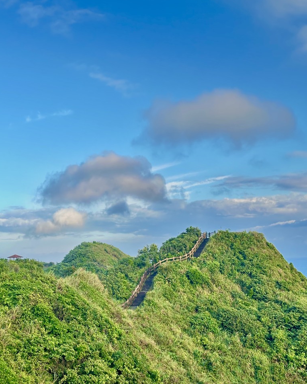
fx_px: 579
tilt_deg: +6.7
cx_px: 152
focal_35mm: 51
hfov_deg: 29.7
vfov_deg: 36.6
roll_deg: +2.0
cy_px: 203
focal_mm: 6.86
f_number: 1.78
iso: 64
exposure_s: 1/180
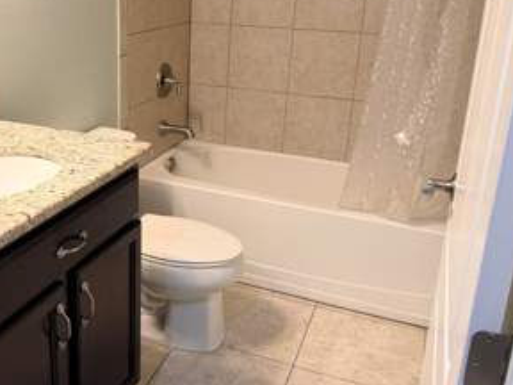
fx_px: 593
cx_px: 183
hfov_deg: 46.3
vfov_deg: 35.8
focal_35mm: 40
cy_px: 152
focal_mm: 6.76
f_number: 1.78
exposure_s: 1/60
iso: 125
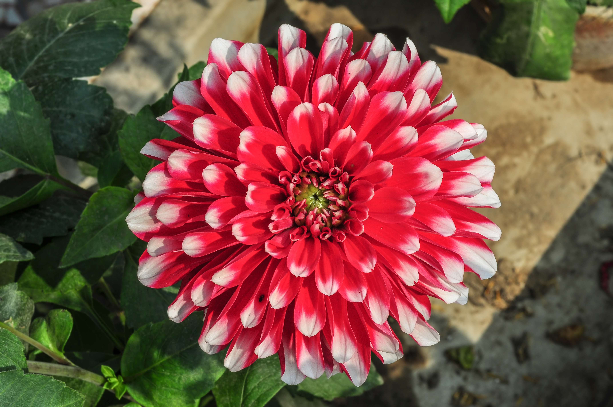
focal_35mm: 75
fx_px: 1276
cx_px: 306
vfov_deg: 18.1
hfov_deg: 27.0
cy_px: 204
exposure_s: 1/160
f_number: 14
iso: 200
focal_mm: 50
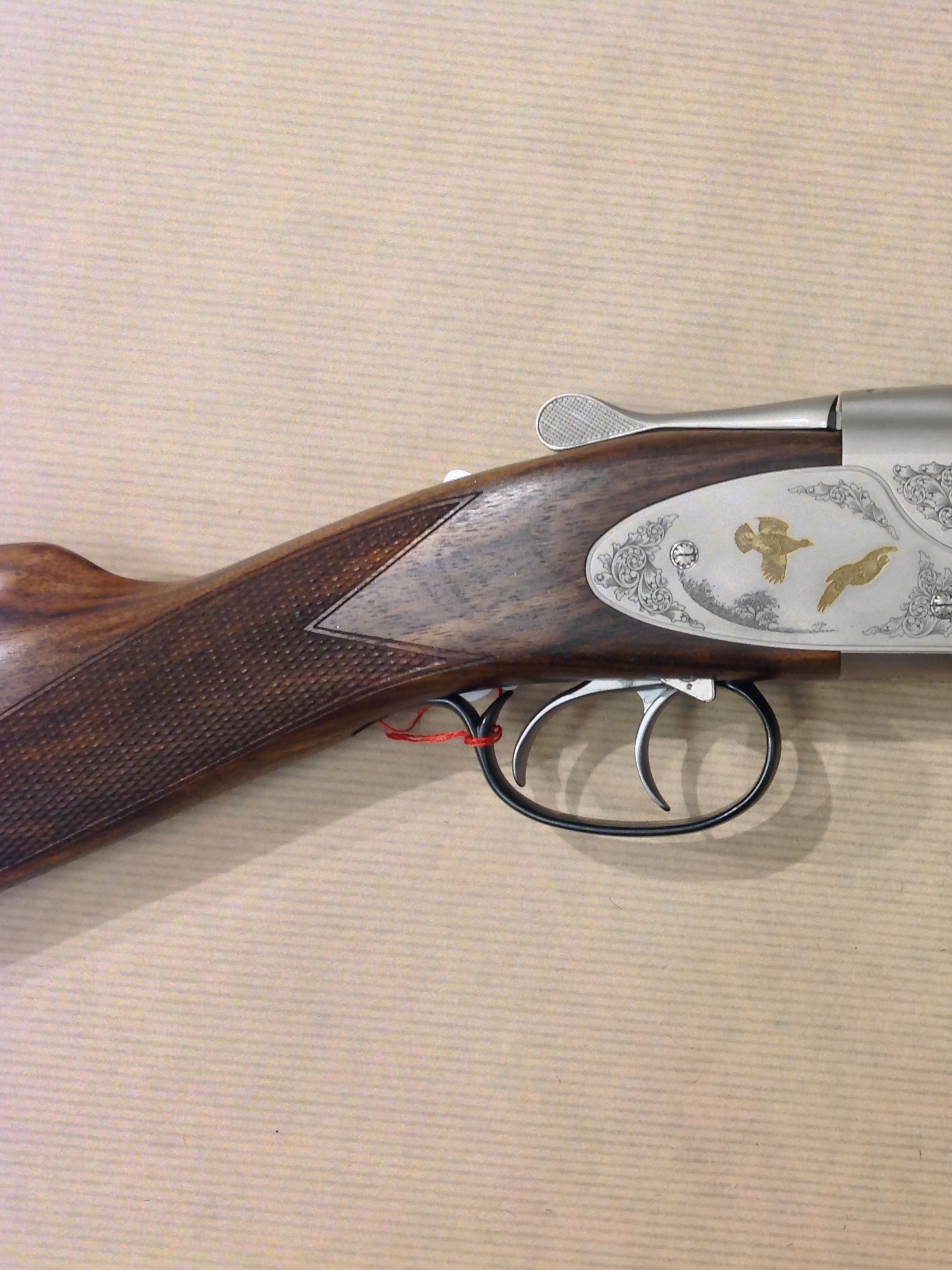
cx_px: 841
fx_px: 1723
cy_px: 637
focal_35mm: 47
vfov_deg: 40.4
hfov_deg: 29.7
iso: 64
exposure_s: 1/17
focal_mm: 4.28
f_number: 2.4
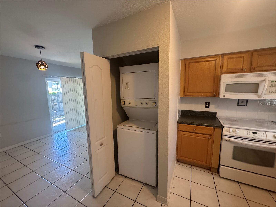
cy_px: 104
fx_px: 112
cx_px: 138
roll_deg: +0.5
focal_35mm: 14
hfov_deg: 102.1
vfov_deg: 85.7
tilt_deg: -6.7
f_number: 2.2
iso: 320
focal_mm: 2.22
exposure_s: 1/60
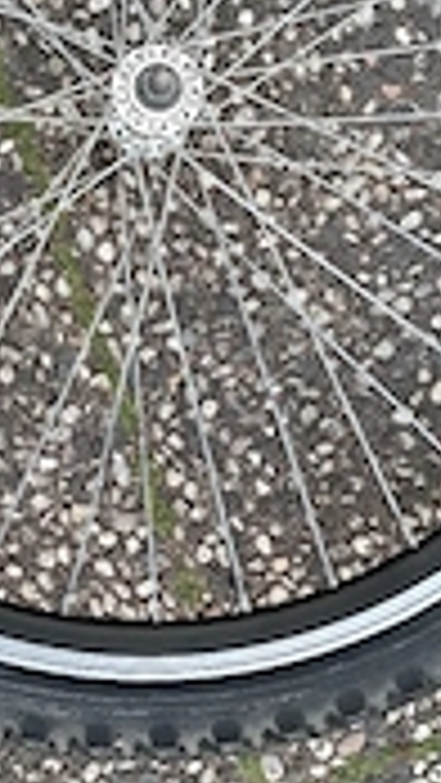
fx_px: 1246
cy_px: 176
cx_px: 130
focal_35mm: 60
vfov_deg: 34.0
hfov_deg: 20.0
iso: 320
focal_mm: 5.23
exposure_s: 1/50
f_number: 1.8
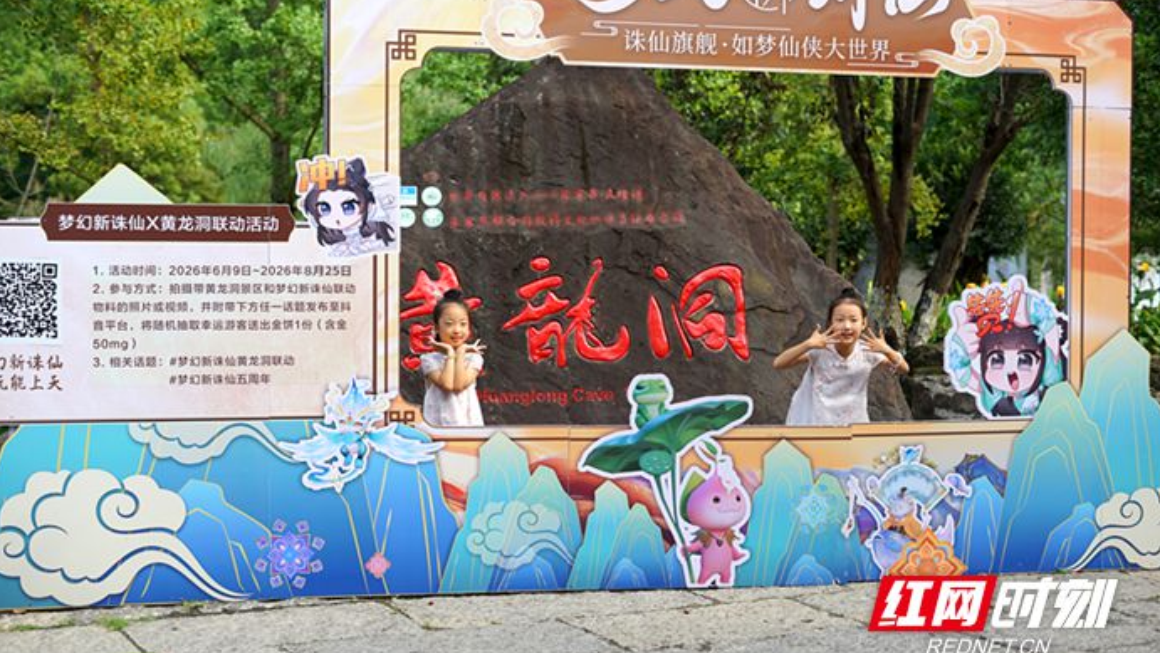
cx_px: 581
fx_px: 1631
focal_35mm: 53
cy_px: 299
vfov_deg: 22.6
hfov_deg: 39.2
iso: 100
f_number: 2.8
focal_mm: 50
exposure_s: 1/400
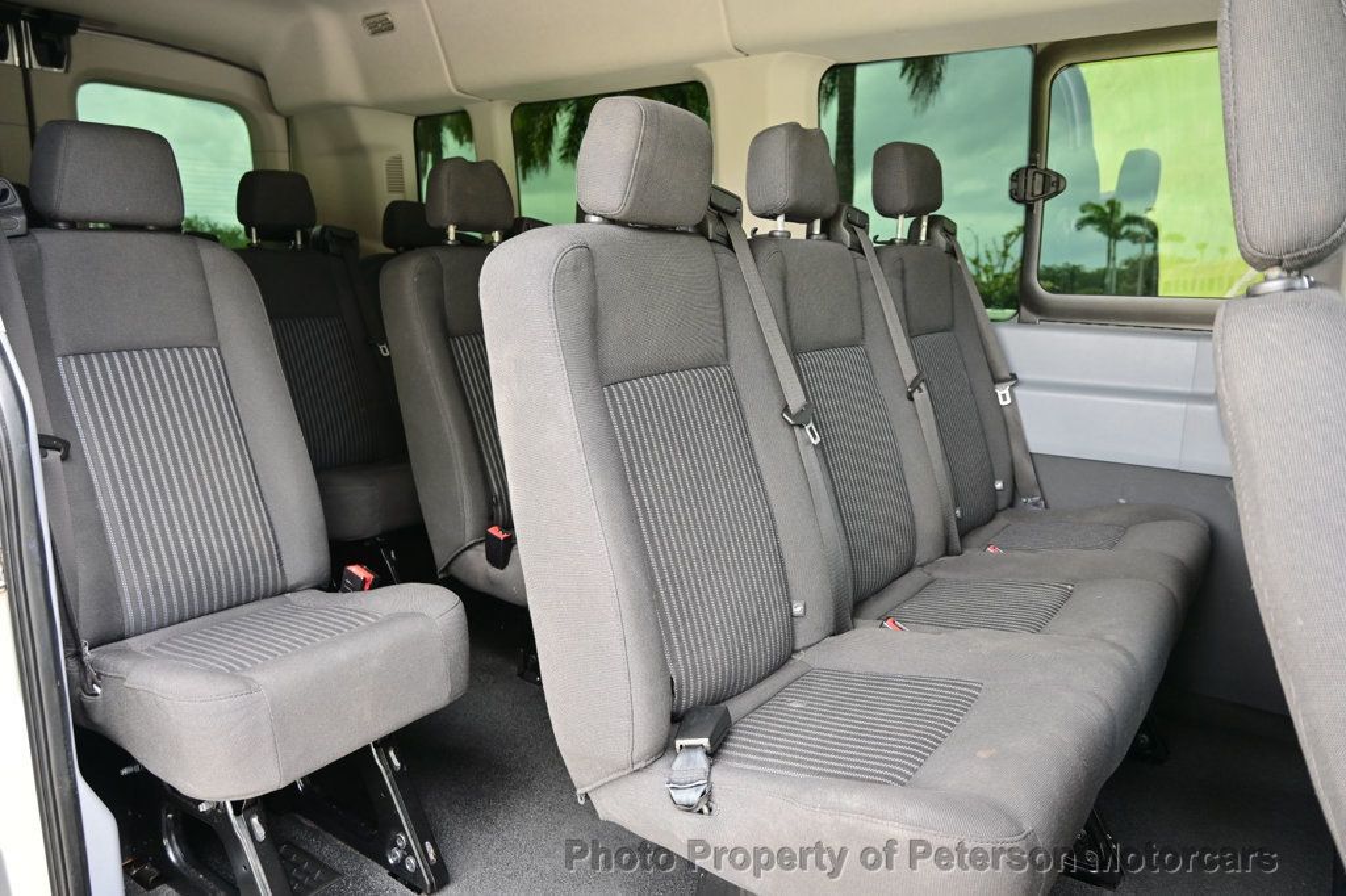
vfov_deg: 53.1
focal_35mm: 24
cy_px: 448
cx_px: 673
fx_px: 897
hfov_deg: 73.8
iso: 100
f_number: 3.5
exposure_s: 1/40
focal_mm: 16
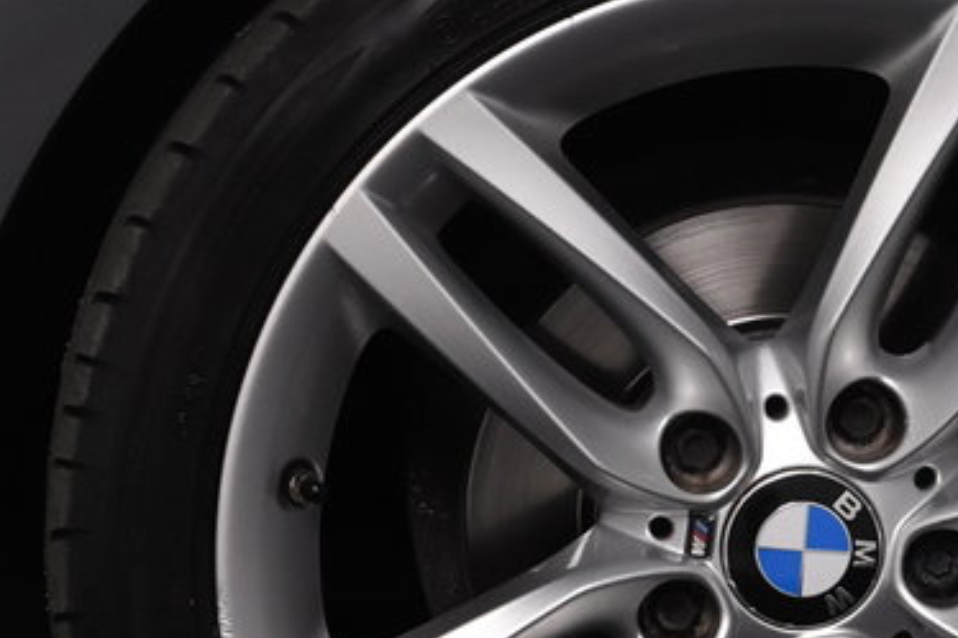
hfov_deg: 8.0
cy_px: 311
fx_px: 6836
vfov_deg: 5.3
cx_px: 740
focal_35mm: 257
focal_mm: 50
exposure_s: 1/125
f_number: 5.6
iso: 1600
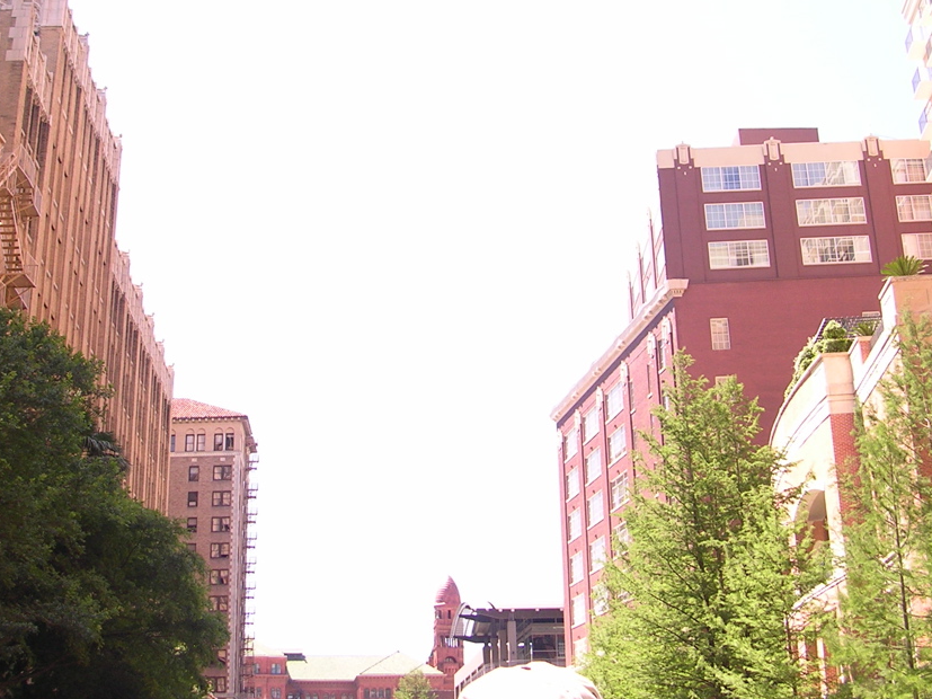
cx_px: 444
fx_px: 1319
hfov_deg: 38.9
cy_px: 292
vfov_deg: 29.6
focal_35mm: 49
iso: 50
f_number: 2.8
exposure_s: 1/214
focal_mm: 5.8
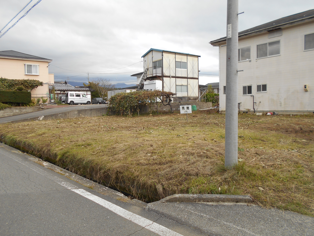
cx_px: 157
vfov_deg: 53.1
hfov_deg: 67.3
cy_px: 118
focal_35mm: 26
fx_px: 236
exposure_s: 1/100
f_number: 3.2
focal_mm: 4.6
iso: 80
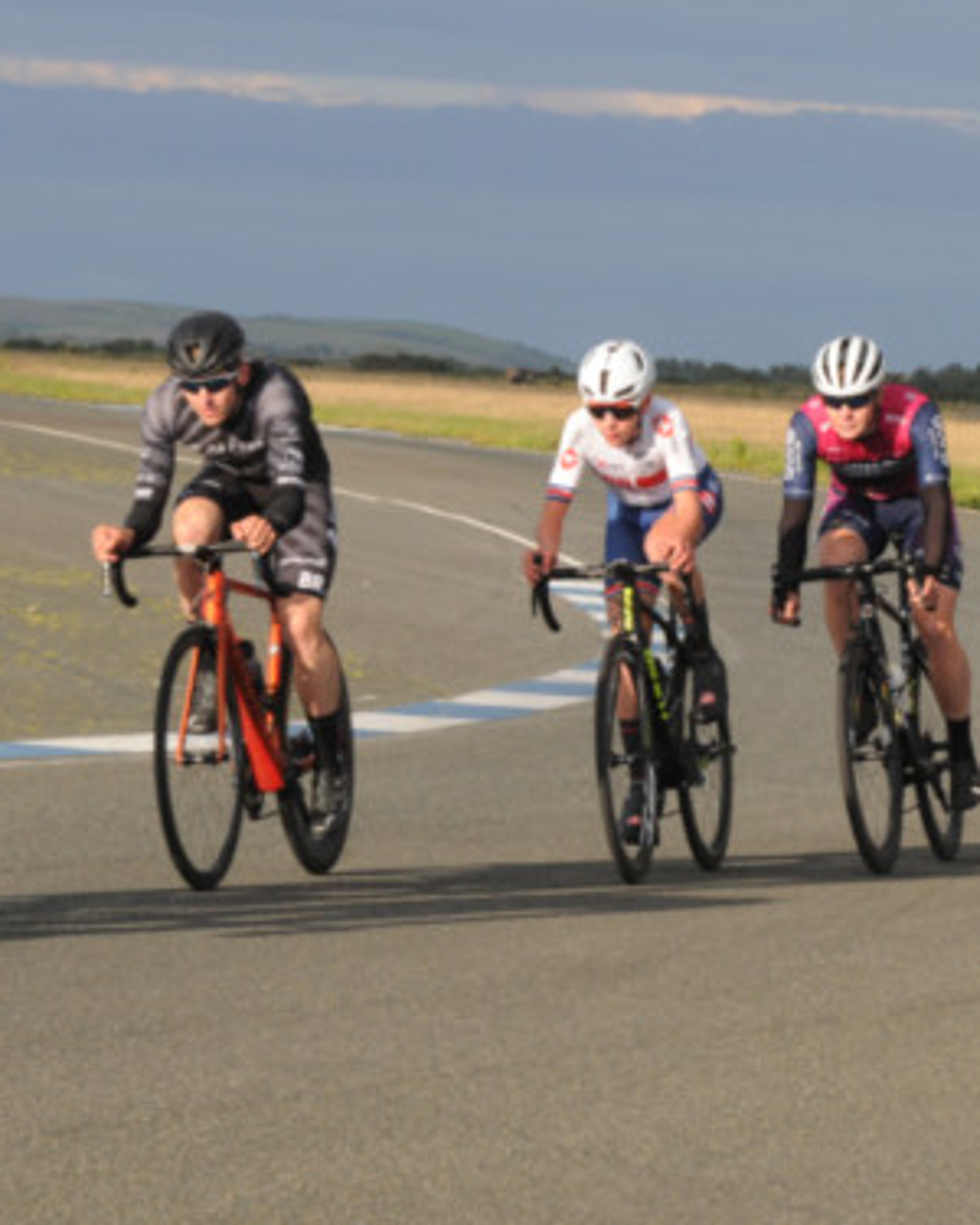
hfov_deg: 6.5
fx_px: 8665
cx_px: 889
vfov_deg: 8.1
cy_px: 614
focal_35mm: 239
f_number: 10
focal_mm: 112
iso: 640
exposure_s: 1/400
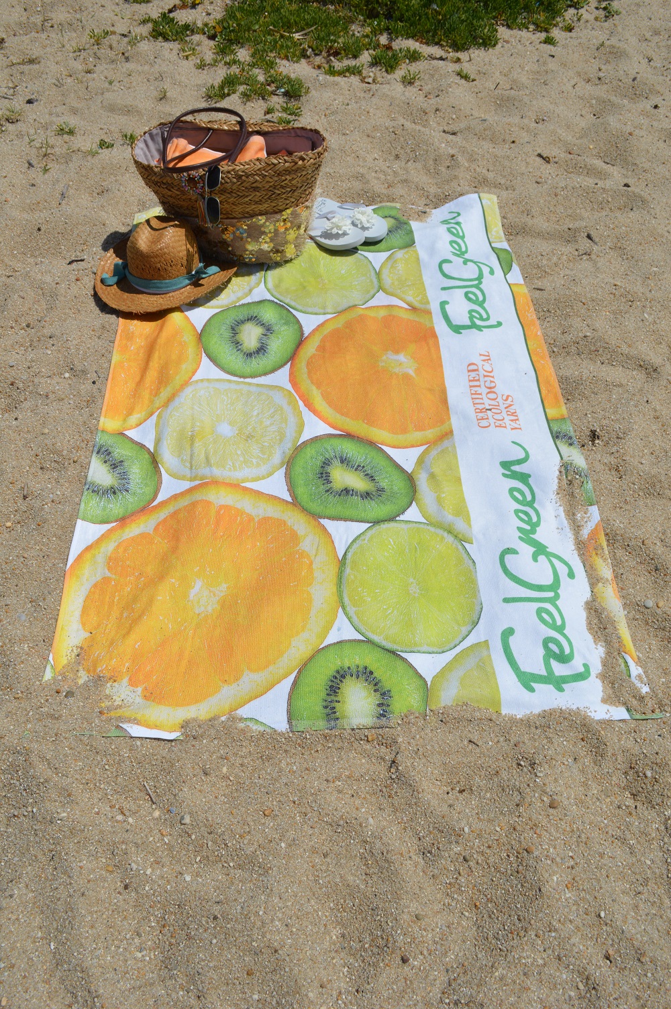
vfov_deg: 57.3
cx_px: 336
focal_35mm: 33
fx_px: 924
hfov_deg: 39.9
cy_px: 504
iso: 100
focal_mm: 22
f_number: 10
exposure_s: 1/400
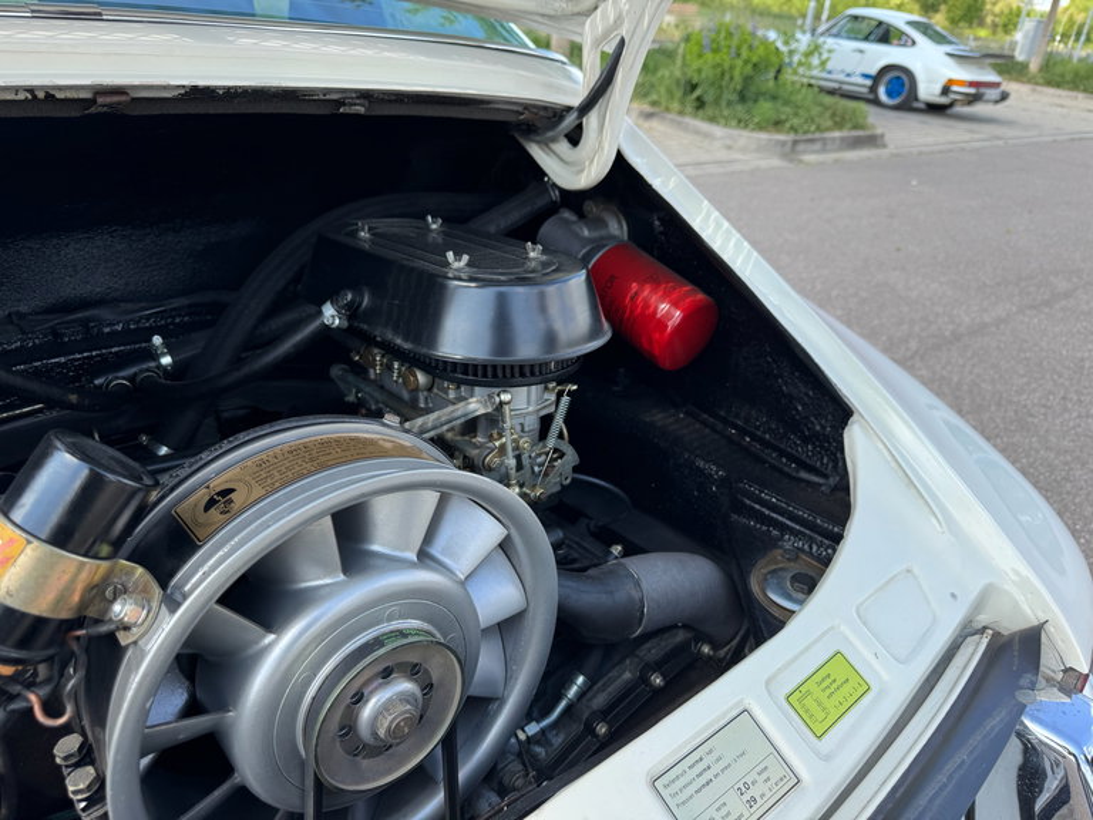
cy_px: 410
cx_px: 546
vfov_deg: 56.8
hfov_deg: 71.6
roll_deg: -4.7
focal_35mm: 24
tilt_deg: -28.0
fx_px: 758
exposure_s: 1/822
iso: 80
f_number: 1.78
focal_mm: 6.76
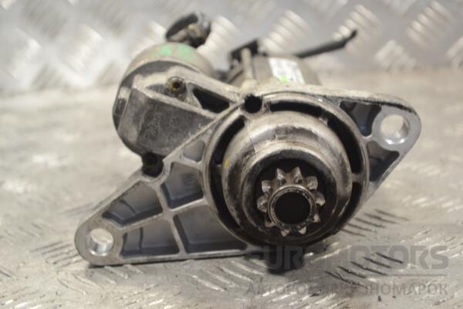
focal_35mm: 78
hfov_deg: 26.0
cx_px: 232
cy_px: 154
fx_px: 1003
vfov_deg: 17.5
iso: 400
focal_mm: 52
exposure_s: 1/30
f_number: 5.6
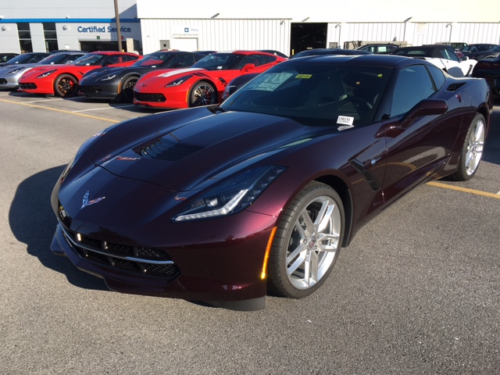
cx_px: 250
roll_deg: -0.5
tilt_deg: -16.3
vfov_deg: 48.2
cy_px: 188
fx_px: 419
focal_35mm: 29
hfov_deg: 61.7
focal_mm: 4.15
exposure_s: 1/855
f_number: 2.2
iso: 25
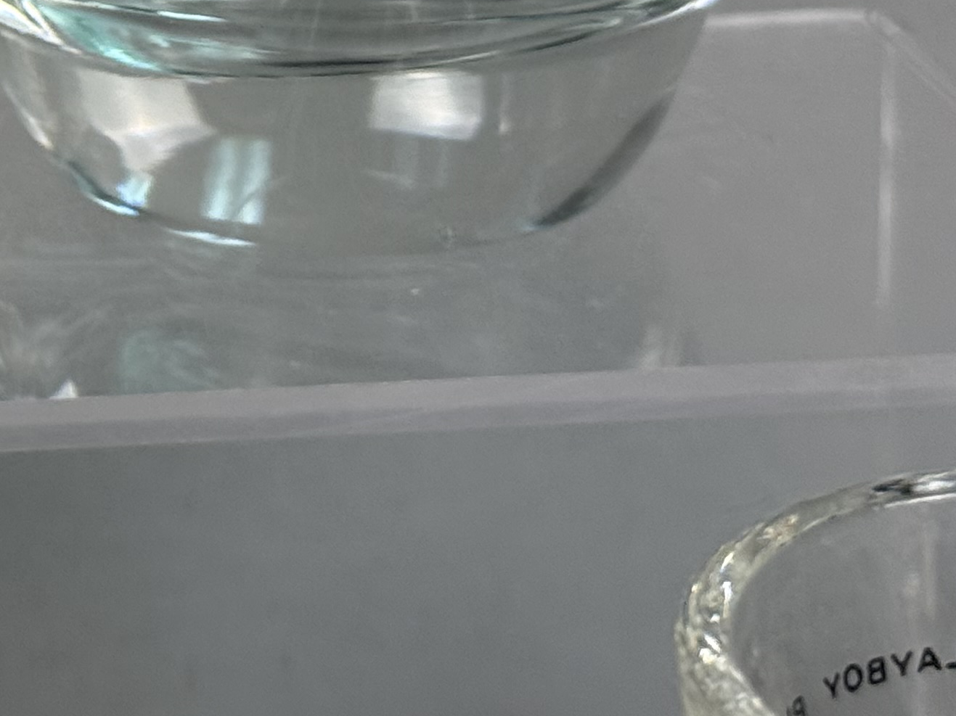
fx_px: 4059
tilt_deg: -10.5
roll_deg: +1.4
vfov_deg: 9.8
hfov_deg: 12.7
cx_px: -476
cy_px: -295
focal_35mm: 147
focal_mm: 6.76
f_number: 1.78
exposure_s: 1/120
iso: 80
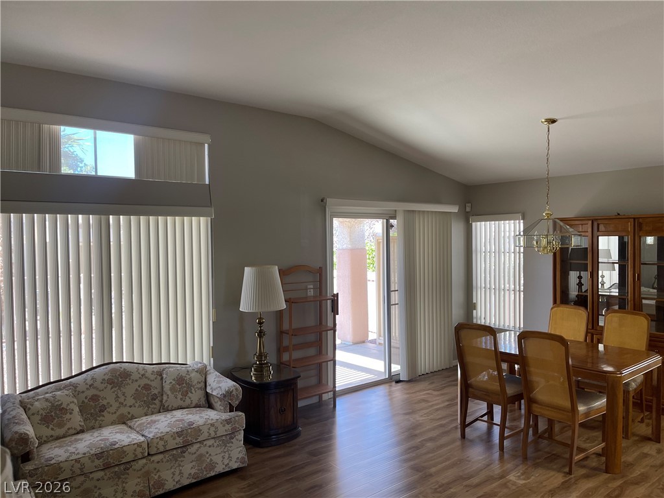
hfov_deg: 69.4
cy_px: 249
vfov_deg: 54.9
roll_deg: +0.0
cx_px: 332
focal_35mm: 25
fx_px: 480
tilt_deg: -3.6
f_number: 1.6
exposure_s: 1/120
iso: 100
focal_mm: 5.1
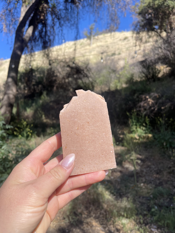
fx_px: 175
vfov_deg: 67.3
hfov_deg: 53.1
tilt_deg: +7.7
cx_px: 88
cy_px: 116
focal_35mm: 26
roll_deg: +0.8
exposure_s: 1/1855
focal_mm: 4.2
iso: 32
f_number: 1.6
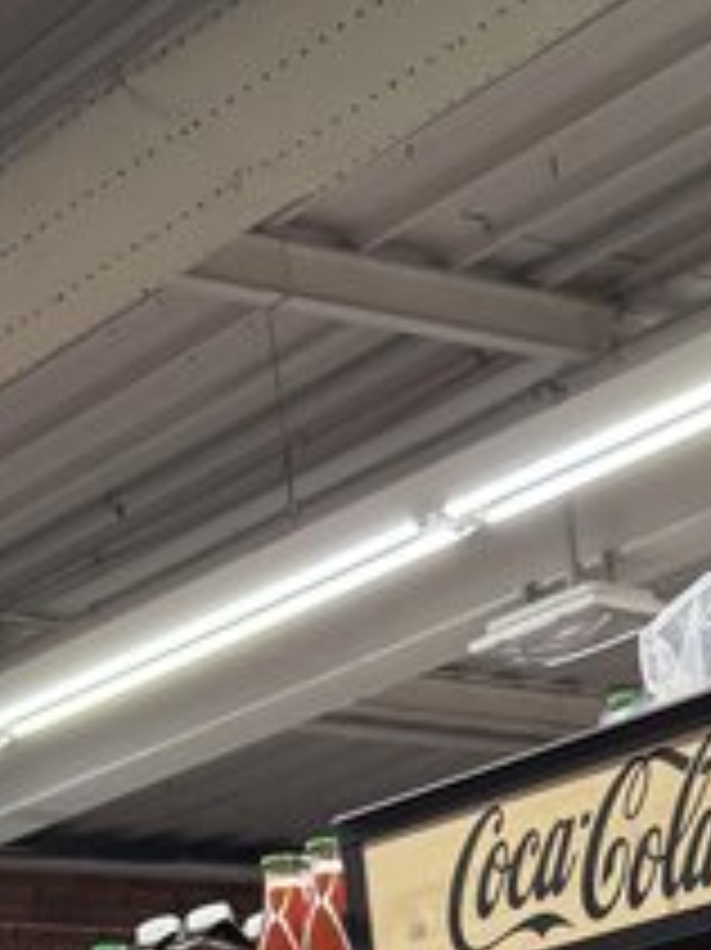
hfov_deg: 12.8
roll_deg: +3.9
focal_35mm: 114
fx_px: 3125
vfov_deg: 14.1
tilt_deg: -10.0
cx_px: 774
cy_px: 1986
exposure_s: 1/100
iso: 200
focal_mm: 6.76
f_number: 1.78
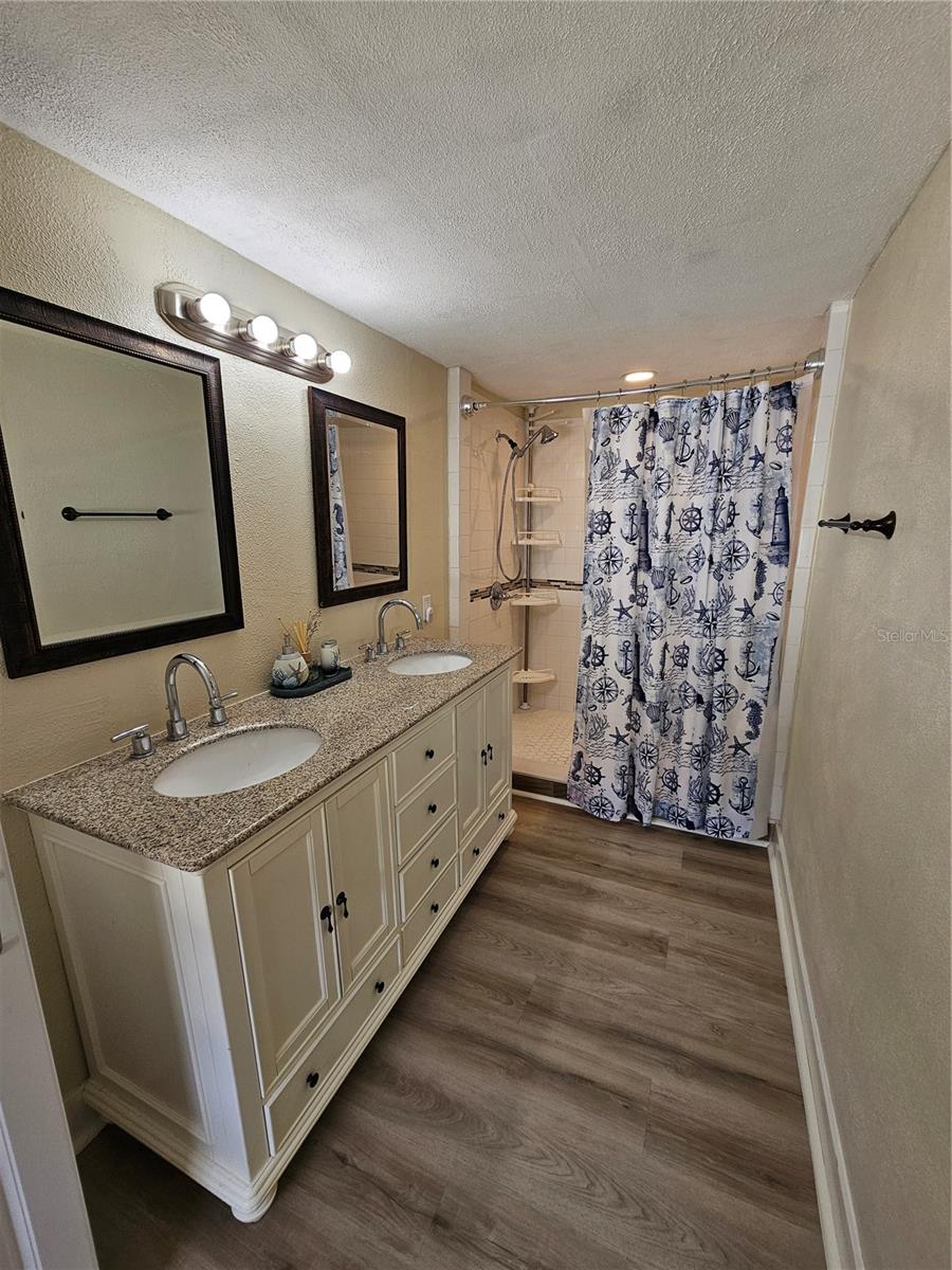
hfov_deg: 89.9
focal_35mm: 13
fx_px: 477
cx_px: 476
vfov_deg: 106.2
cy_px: 635
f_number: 2.2
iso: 50
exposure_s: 1/120
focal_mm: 2.2
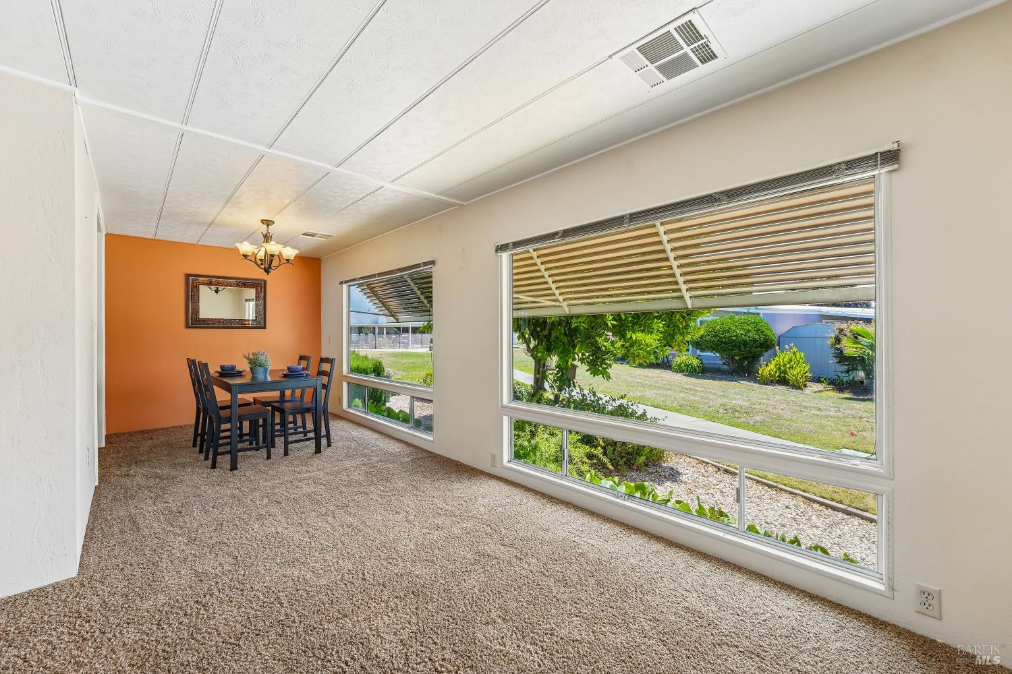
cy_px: 337
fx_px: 394
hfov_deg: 104.3
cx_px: 506
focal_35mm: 14
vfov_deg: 81.2
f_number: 8
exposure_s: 1/60
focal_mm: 14
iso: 640
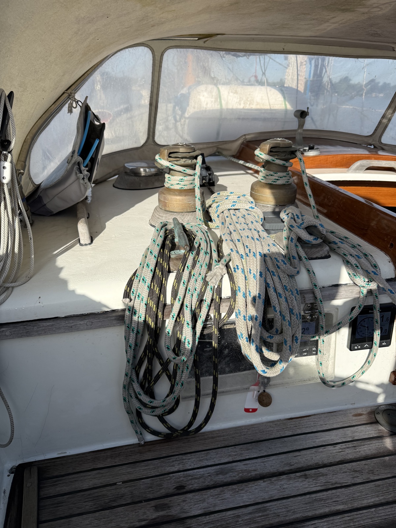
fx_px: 366
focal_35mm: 24
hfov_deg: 56.8
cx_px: 198
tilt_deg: -23.8
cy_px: 264
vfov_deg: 71.6
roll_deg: -1.1
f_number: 1.78
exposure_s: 1/4405
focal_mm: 6.76
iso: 80
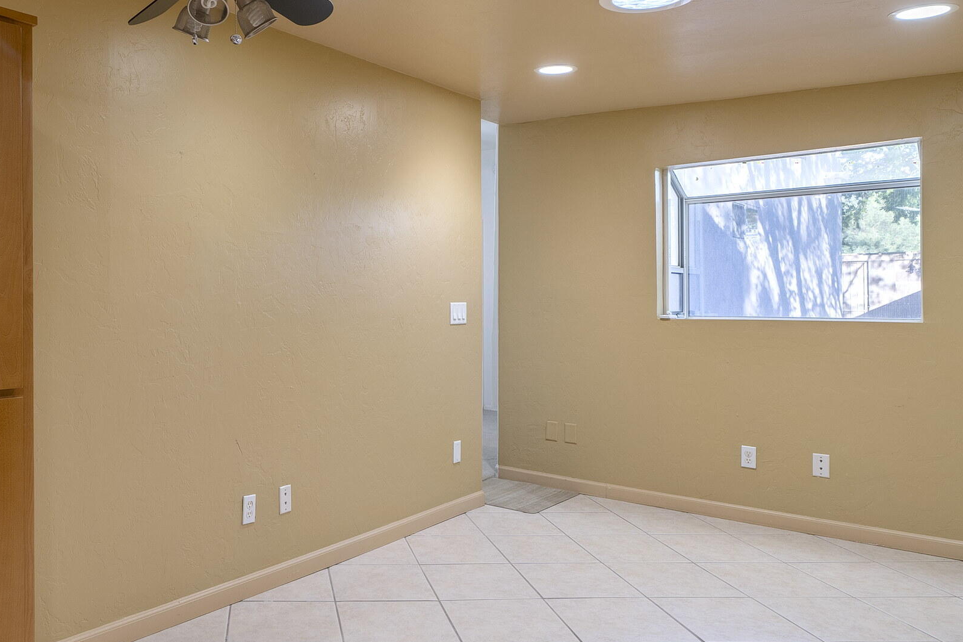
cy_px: 297
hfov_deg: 62.8
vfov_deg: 46.3
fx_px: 749
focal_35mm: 28
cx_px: 276
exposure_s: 1/10
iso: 200
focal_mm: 16
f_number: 7.1
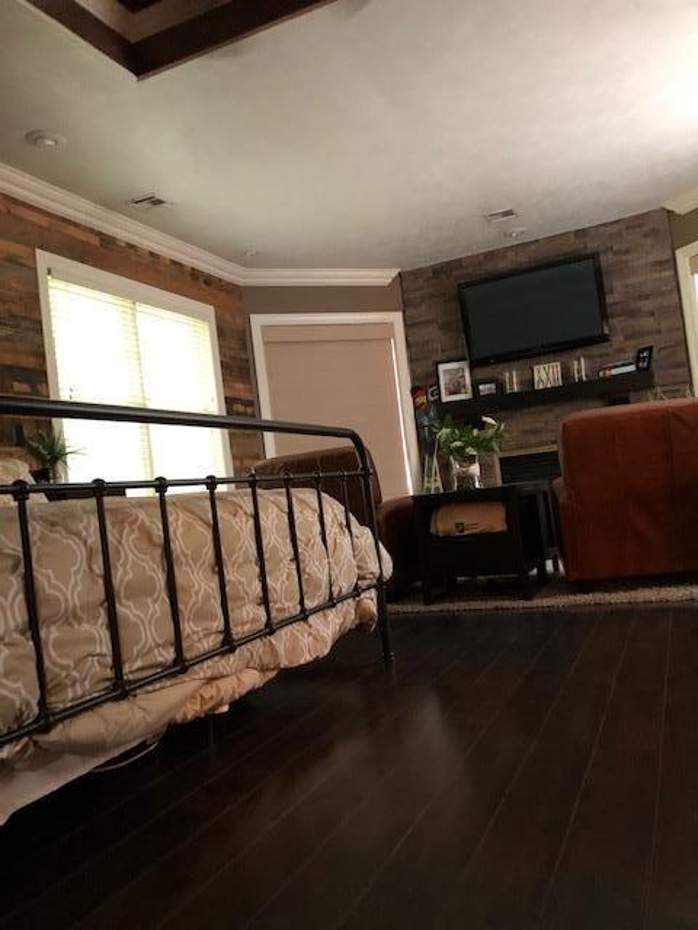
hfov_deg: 49.7
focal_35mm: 28
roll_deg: +6.6
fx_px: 753
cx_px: 349
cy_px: 465
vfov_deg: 63.4
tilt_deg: +0.6
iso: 100
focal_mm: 3.99
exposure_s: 1/4
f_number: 1.8
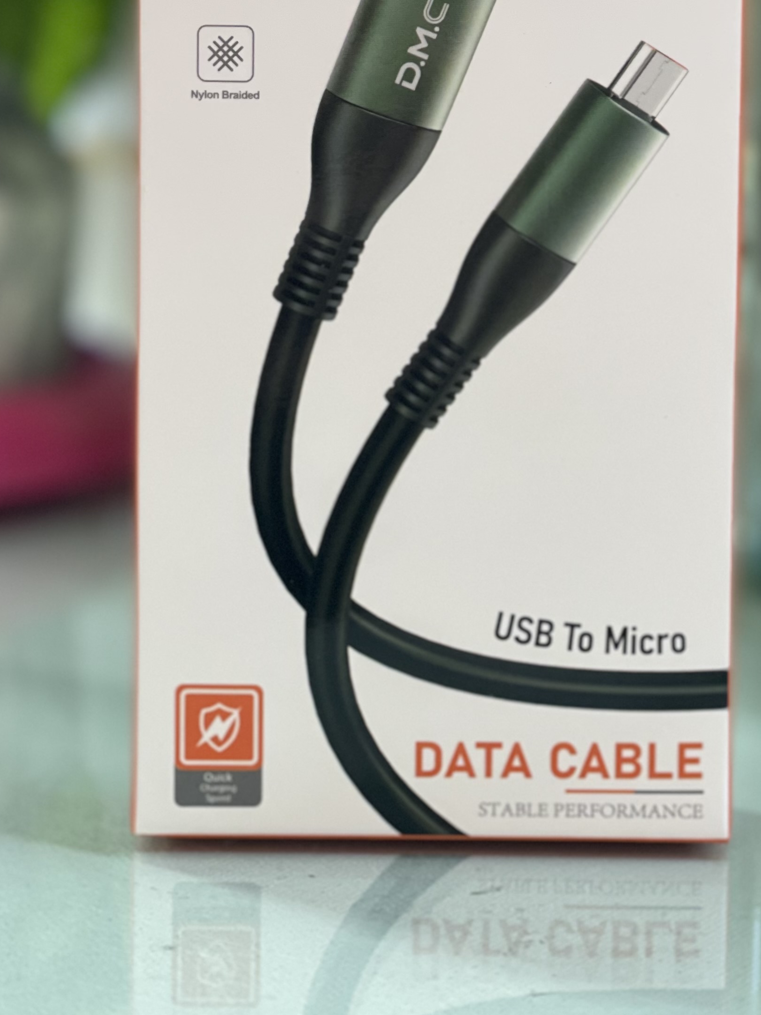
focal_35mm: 119
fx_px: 3488
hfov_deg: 12.4
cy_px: 125
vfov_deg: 16.4
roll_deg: -1.2
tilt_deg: -6.6
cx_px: 461
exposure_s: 1/100
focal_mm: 7.5
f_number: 2.2
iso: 100
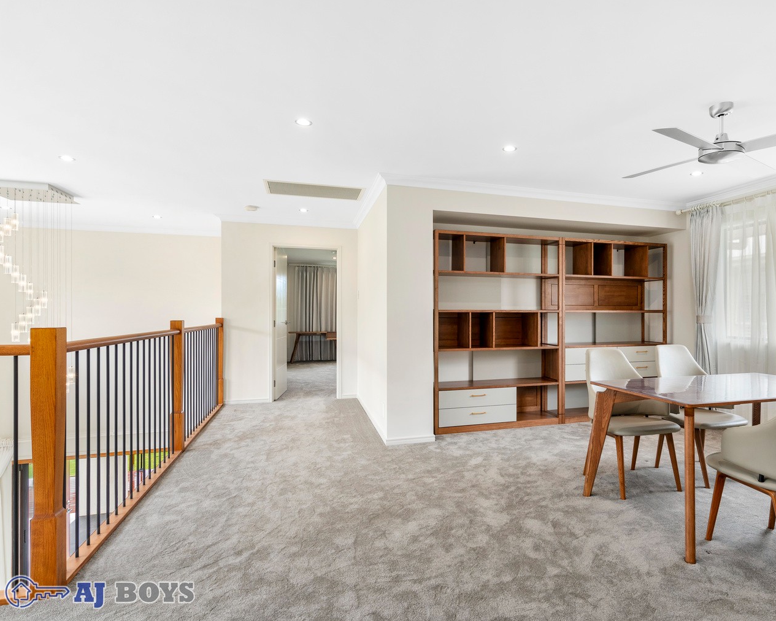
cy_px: 305
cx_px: 467
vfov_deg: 70.8
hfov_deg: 82.2
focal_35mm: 19
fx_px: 436
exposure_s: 1/6
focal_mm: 16
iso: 320
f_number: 9
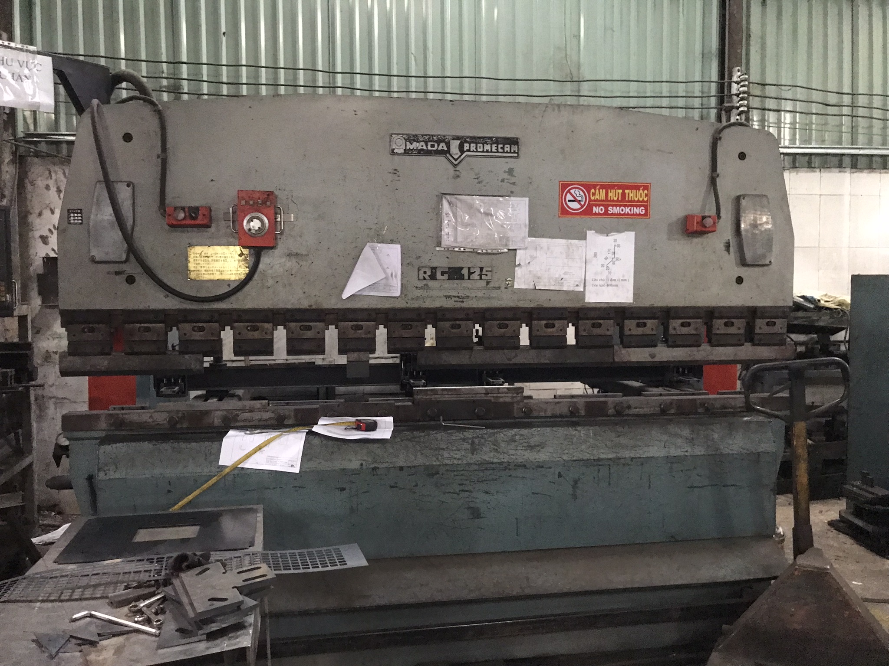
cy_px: 333
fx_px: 719
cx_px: 444
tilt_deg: -2.1
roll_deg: +0.2
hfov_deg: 63.4
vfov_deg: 49.7
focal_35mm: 28
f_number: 1.8
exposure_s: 1/4
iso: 80
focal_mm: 3.99
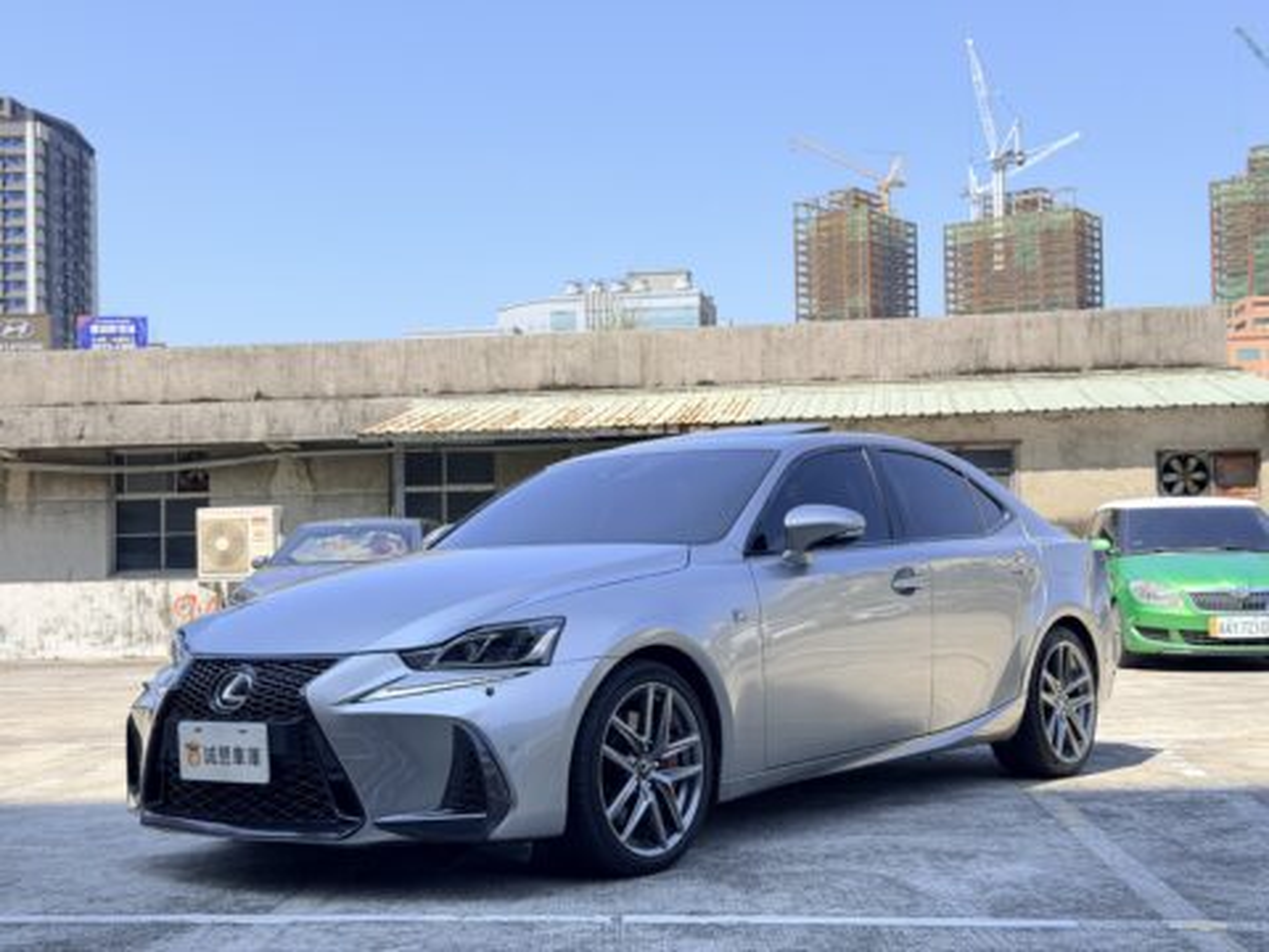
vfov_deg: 30.3
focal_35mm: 48
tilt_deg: +2.3
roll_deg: +1.4
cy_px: 476
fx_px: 1760
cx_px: 634
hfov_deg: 39.7
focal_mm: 6.76
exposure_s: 1/1070
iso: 100
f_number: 1.78
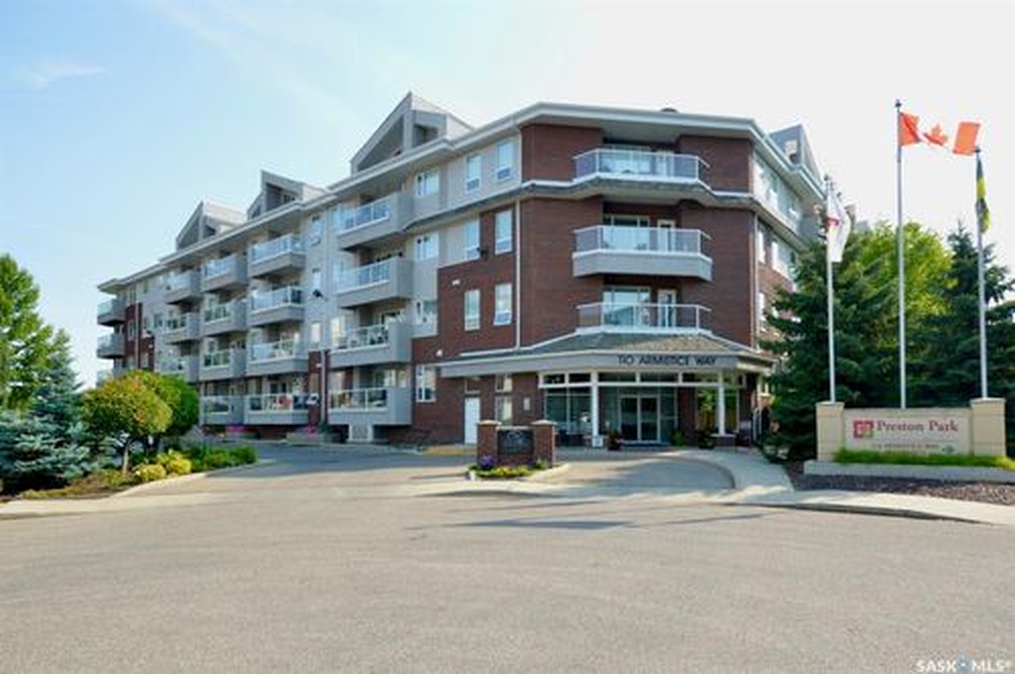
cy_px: 337
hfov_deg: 100.5
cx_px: 508
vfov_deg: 77.2
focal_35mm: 15
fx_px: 422
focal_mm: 10
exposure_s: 1/80
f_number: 9
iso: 100
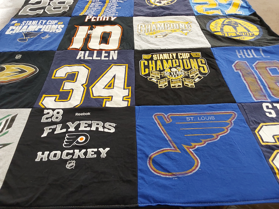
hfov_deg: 63.4
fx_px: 226
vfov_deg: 49.7
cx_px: 140
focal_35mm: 28
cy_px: 104
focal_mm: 2.91
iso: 200
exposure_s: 1/60
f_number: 1.9
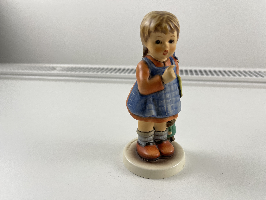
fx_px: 192
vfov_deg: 54.9
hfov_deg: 69.4
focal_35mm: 25
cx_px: 133
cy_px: 100
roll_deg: +0.1
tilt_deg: -20.6
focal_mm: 5.1
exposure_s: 1/241
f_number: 1.6
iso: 32
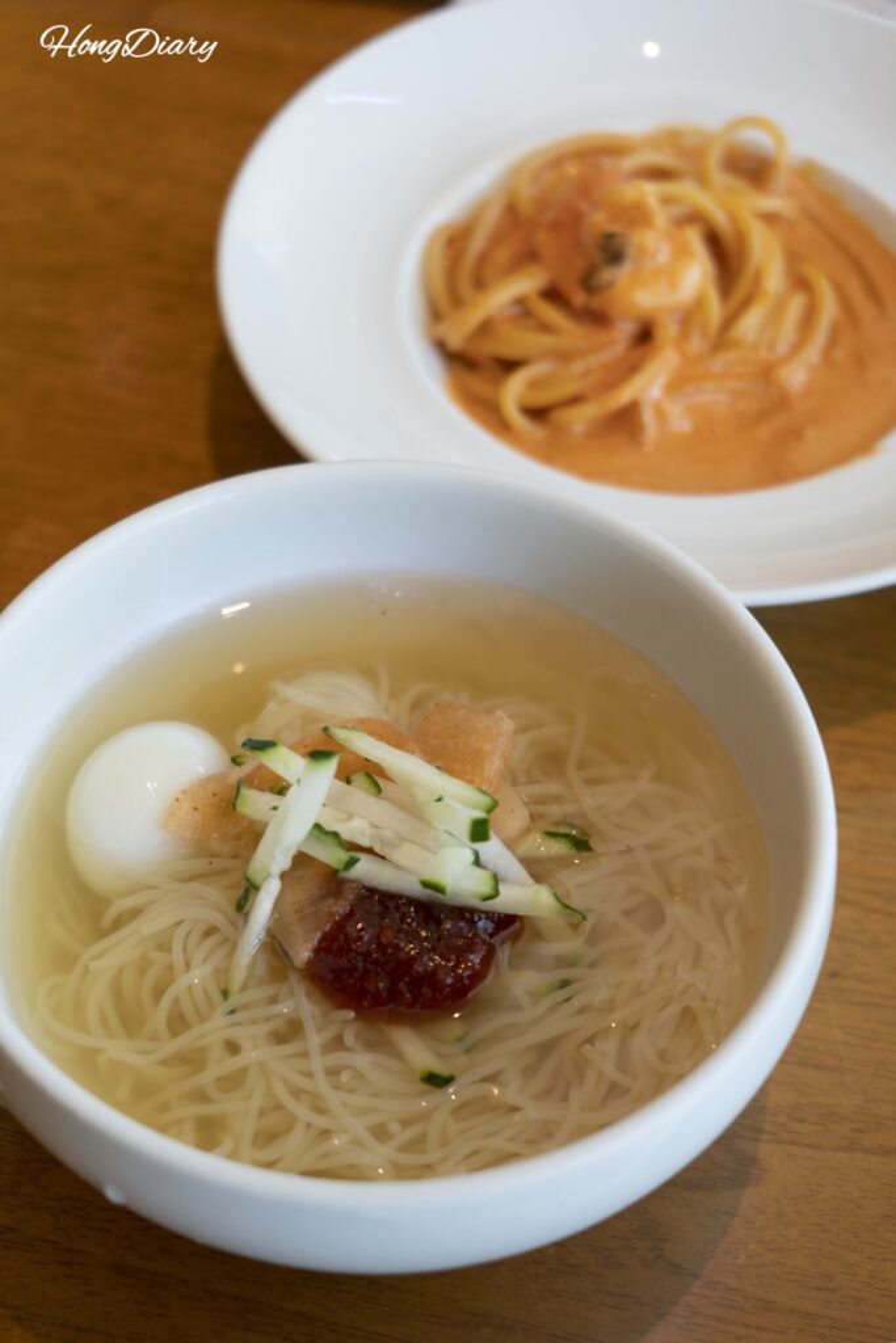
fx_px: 2239
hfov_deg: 22.6
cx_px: 448
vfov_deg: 33.4
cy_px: 672
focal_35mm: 60
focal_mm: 60
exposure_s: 1/60
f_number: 5.6
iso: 500
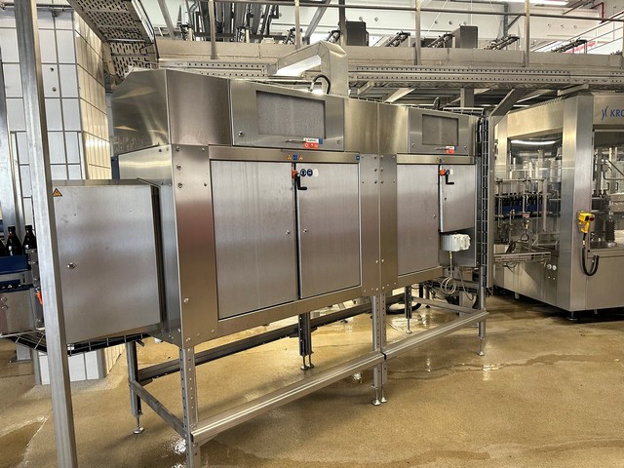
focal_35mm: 24
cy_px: 234
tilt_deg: -5.2
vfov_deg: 56.8
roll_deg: +1.5
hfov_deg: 71.6
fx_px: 433
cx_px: 312
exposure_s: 1/50
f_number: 1.78
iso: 250
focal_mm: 6.86
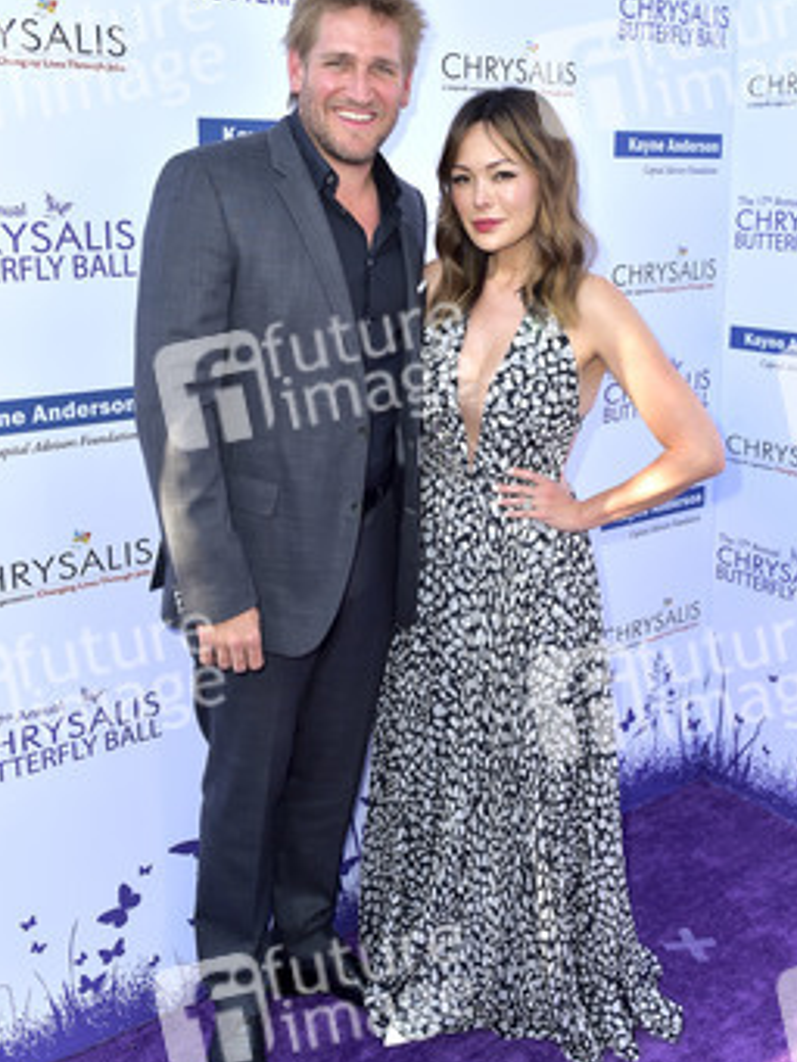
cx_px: 406
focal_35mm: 35
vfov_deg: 52.6
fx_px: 1074
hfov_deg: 40.7
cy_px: 533
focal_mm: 31
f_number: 6.3
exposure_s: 1/250
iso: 200
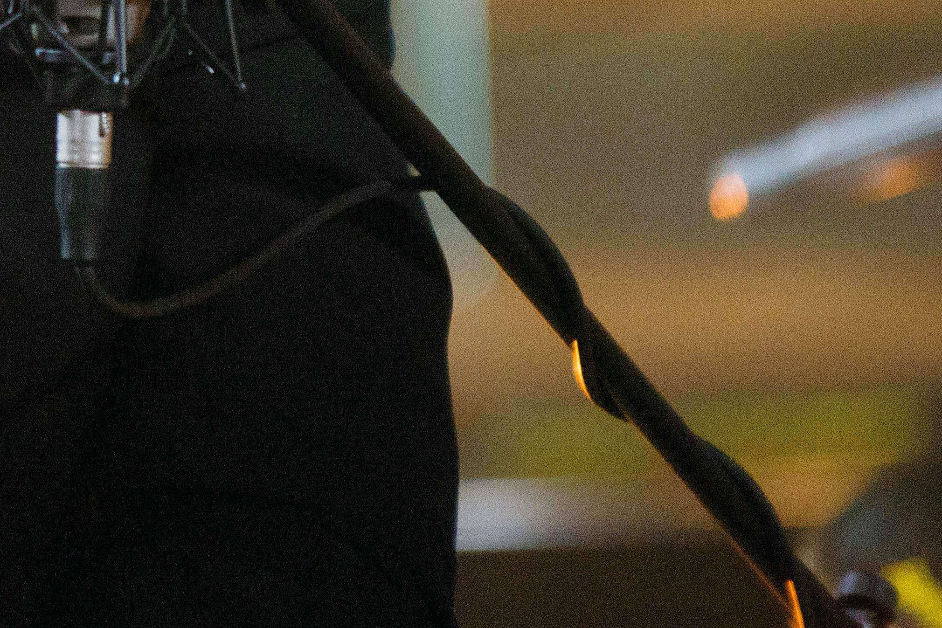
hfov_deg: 2.8
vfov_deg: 1.9
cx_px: -430
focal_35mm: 729
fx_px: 19075
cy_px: -344
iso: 2000
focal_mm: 200
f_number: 2.8
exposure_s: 1/100
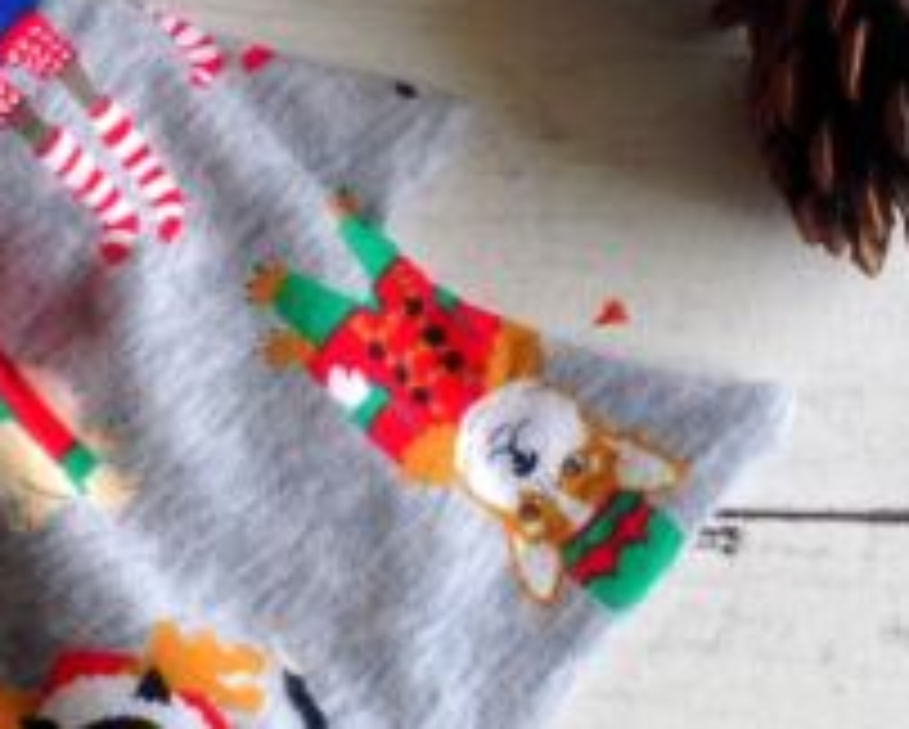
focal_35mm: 114
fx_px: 3070
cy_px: 225
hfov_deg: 16.6
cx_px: 79
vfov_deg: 13.5
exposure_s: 1/164
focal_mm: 4.28
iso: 50
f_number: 2.4
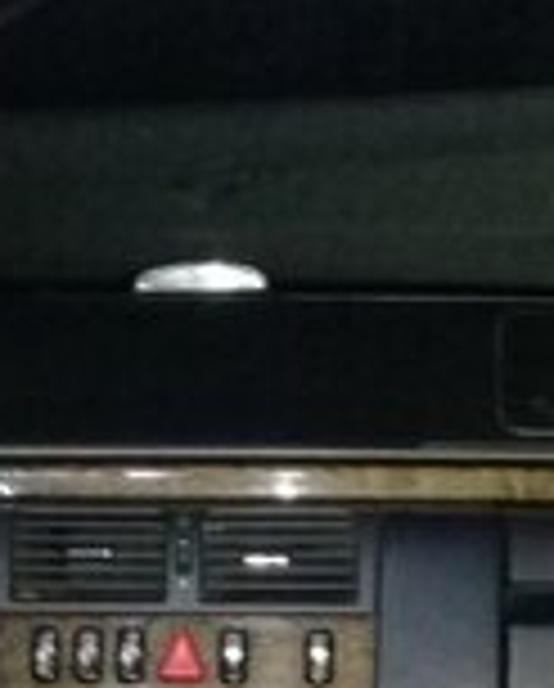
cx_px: 131
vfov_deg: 18.0
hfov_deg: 15.7
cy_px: 935
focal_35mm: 98
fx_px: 2003
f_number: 2.2
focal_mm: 3.3
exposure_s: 1/20
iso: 640
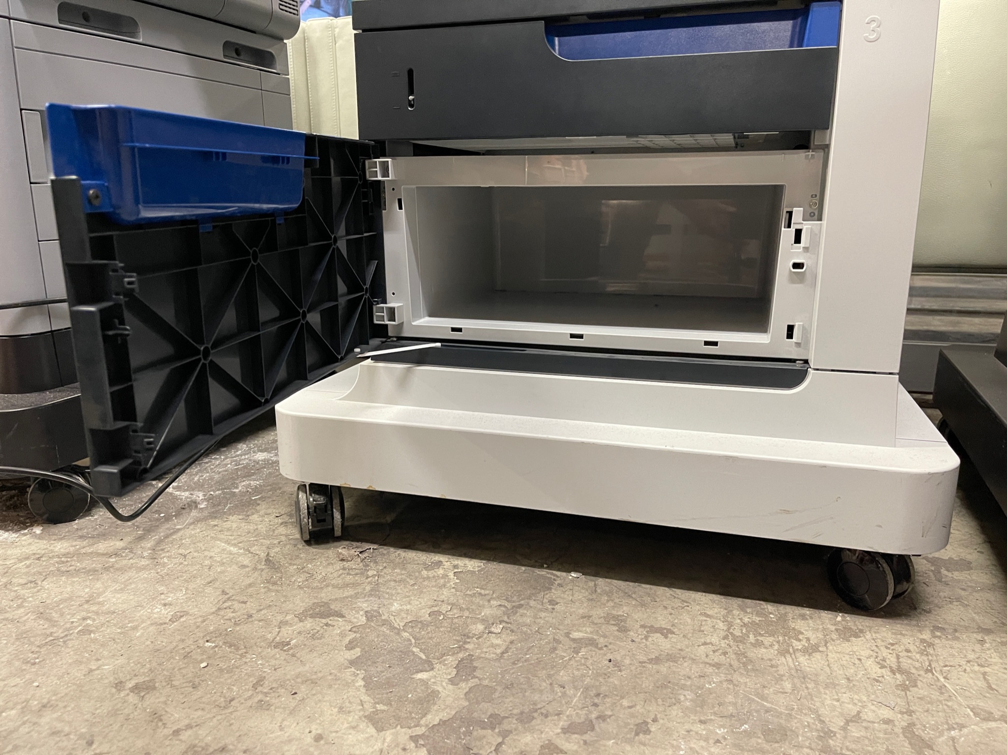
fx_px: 756
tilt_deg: -13.4
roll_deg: +0.1
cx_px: 504
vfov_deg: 53.0
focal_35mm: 26
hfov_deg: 67.3
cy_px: 378
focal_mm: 5.1
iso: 400
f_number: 1.6
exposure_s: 1/50
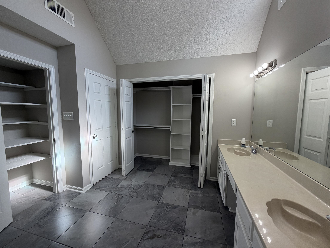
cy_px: 124
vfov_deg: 85.7
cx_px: 165
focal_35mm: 14
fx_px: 133
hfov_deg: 102.1
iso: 64
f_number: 2.2
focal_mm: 2.22
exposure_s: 1/120
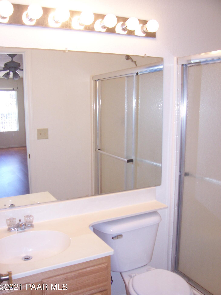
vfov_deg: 52.6
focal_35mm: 35
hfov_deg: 40.7
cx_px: 111
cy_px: 149
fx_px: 298
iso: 125
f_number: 2.7
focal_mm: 5.6
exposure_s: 1/60
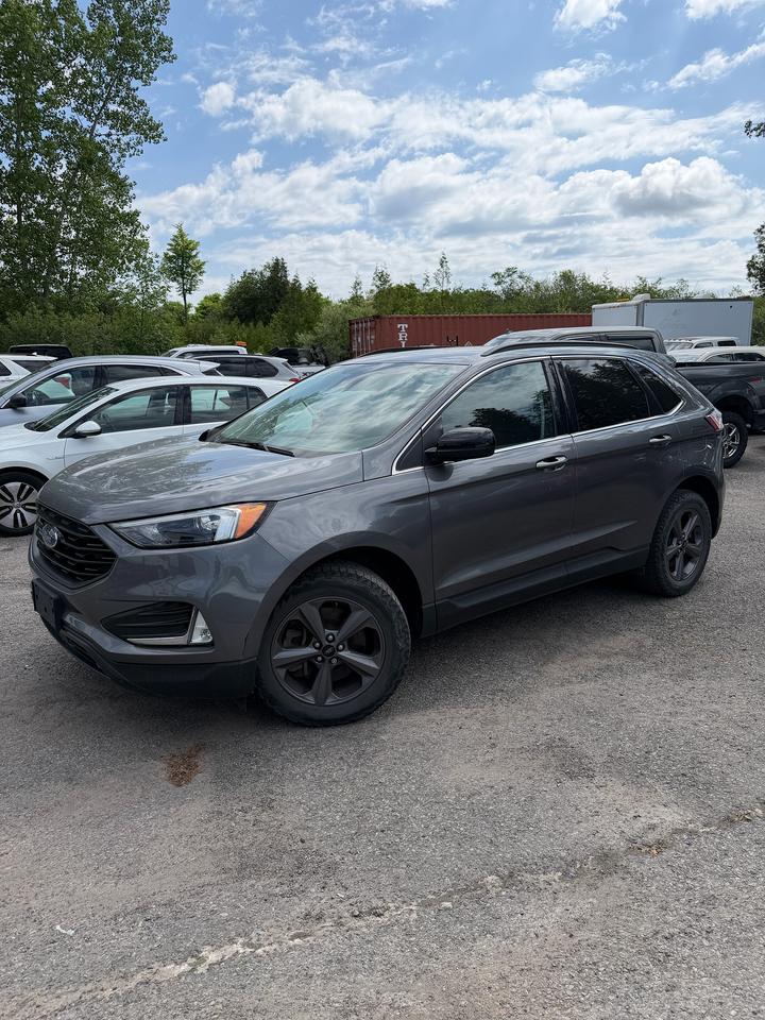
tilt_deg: -11.0
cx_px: 382
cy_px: 510
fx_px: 707
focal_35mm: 24
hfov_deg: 56.8
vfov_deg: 71.6
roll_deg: -1.8
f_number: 1.78
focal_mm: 6.76
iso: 80
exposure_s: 1/5714
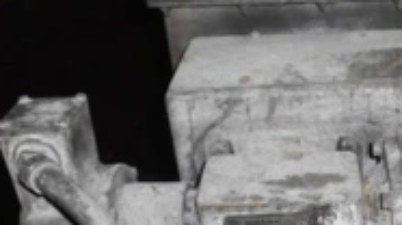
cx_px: 359
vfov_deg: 19.0
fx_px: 649
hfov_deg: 32.7
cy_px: 238
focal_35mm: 61
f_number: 3.4
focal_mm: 4.7
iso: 200
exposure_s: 1/25
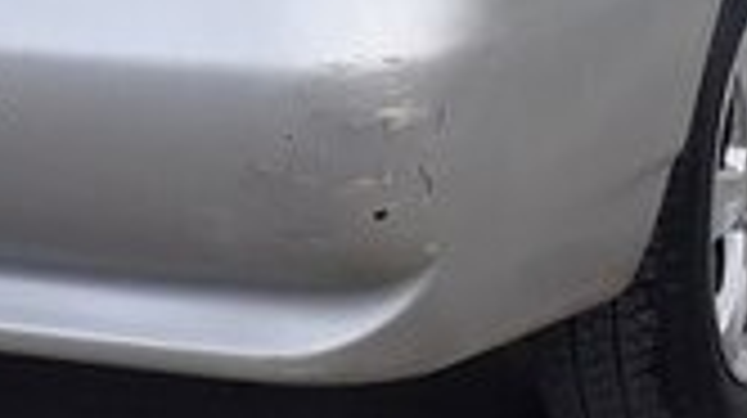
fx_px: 2315
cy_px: -299
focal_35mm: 117
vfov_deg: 9.9
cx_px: 212
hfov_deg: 18.2
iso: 40
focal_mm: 3.6
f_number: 1.9
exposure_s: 1/484
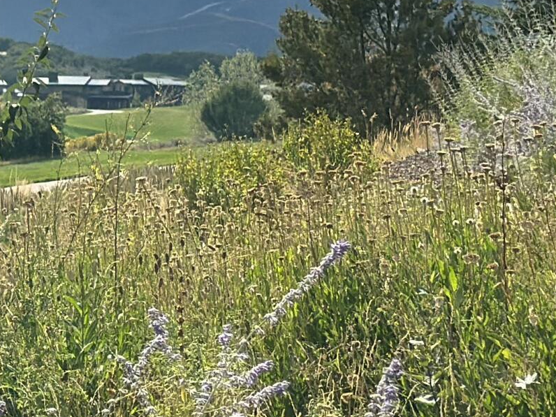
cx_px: -411
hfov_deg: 10.4
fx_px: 2907
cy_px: -129
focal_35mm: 181
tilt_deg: +4.6
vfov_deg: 8.1
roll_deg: -1.2
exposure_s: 1/6211
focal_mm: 6.86
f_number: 1.78
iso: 100
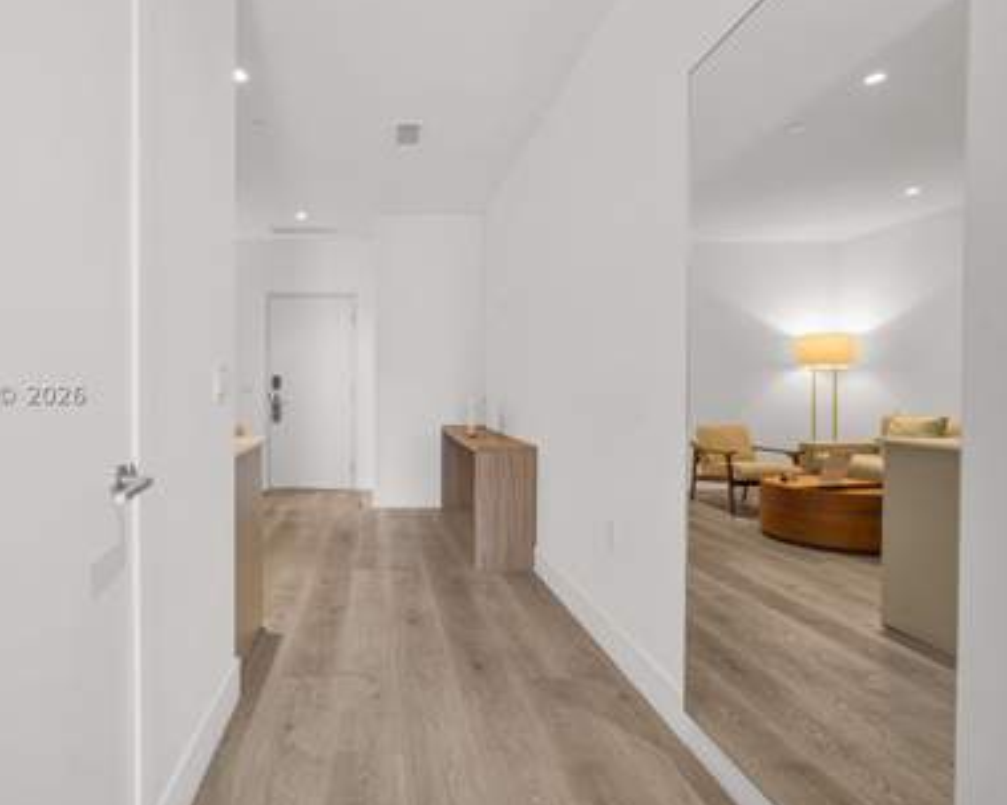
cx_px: 380
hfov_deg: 81.8
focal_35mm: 19
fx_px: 566
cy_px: 393
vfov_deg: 70.8
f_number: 8
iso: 250
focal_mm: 16
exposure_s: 1/1.6
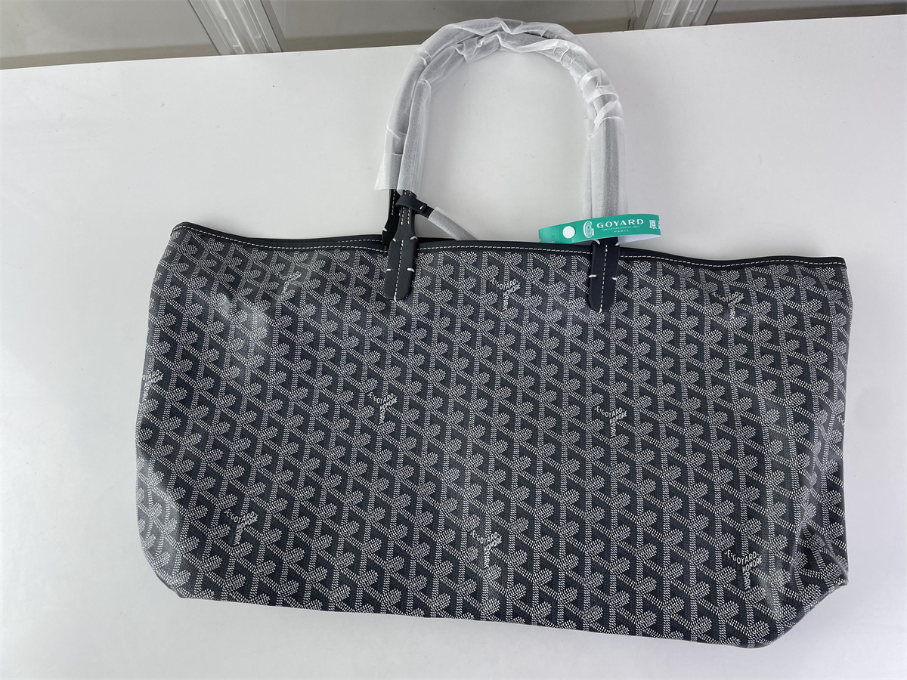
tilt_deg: -77.8
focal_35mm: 26
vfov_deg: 53.1
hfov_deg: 67.3
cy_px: 340
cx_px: 454
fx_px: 681
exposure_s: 1/222
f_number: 1.6
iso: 32
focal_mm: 4.2
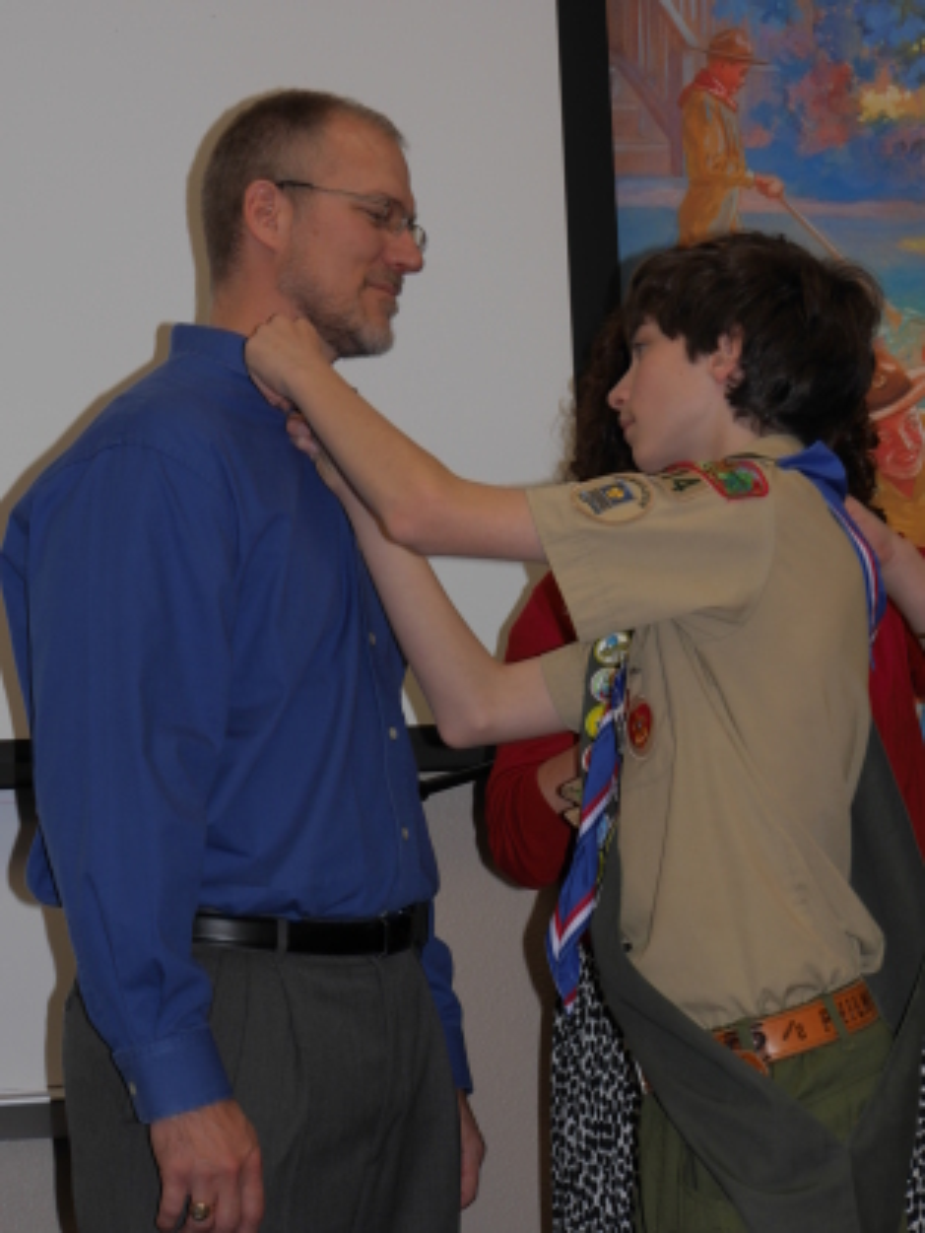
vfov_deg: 16.1
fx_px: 4345
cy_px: 616
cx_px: 462
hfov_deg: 12.2
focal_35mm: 122
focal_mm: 61
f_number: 5.2
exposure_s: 1/60
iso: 200
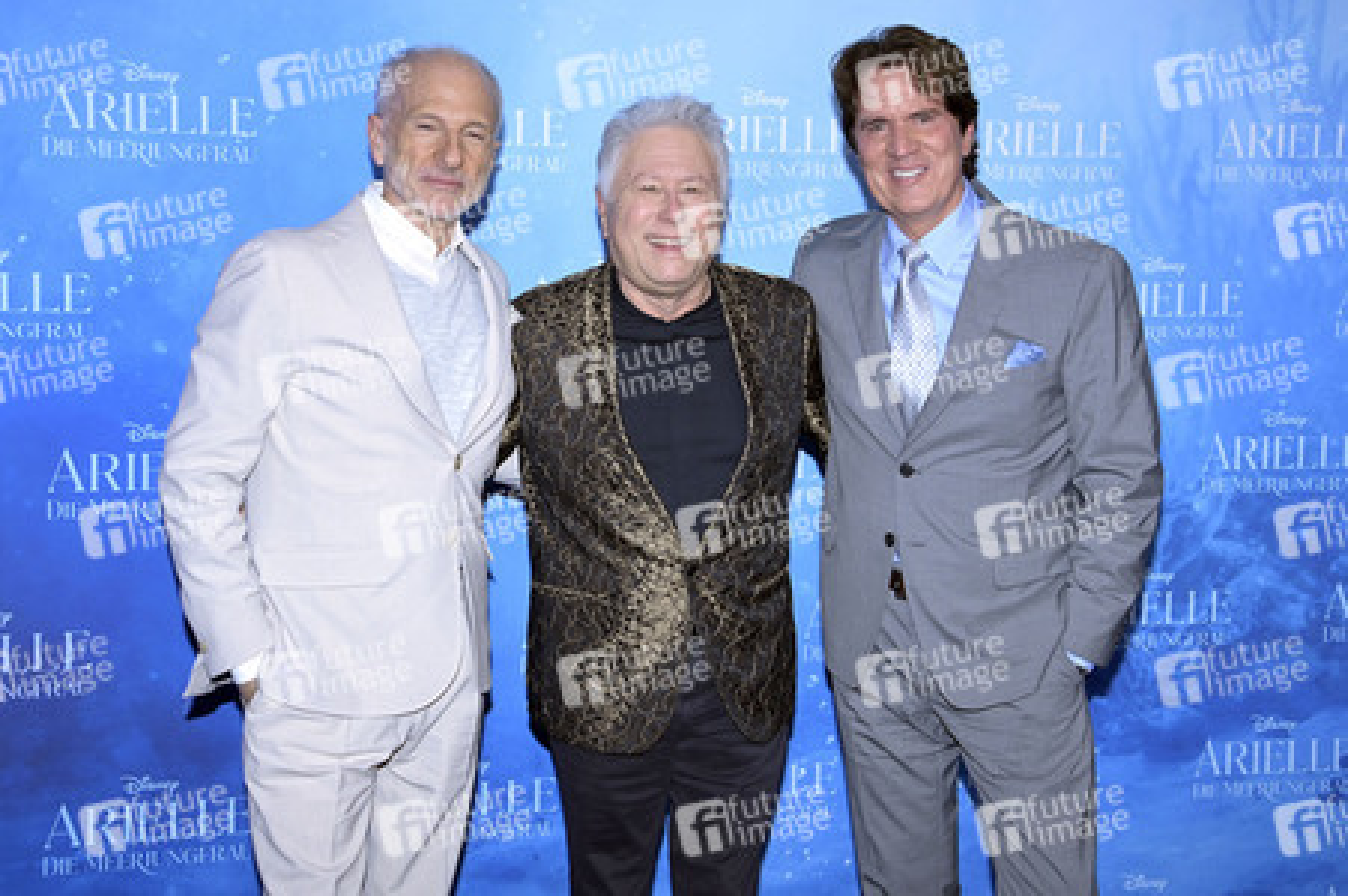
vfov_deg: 24.6
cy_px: 448
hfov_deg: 36.3
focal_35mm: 55
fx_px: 2058
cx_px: 674
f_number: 5.6
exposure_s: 1/250
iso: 2000
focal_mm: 55
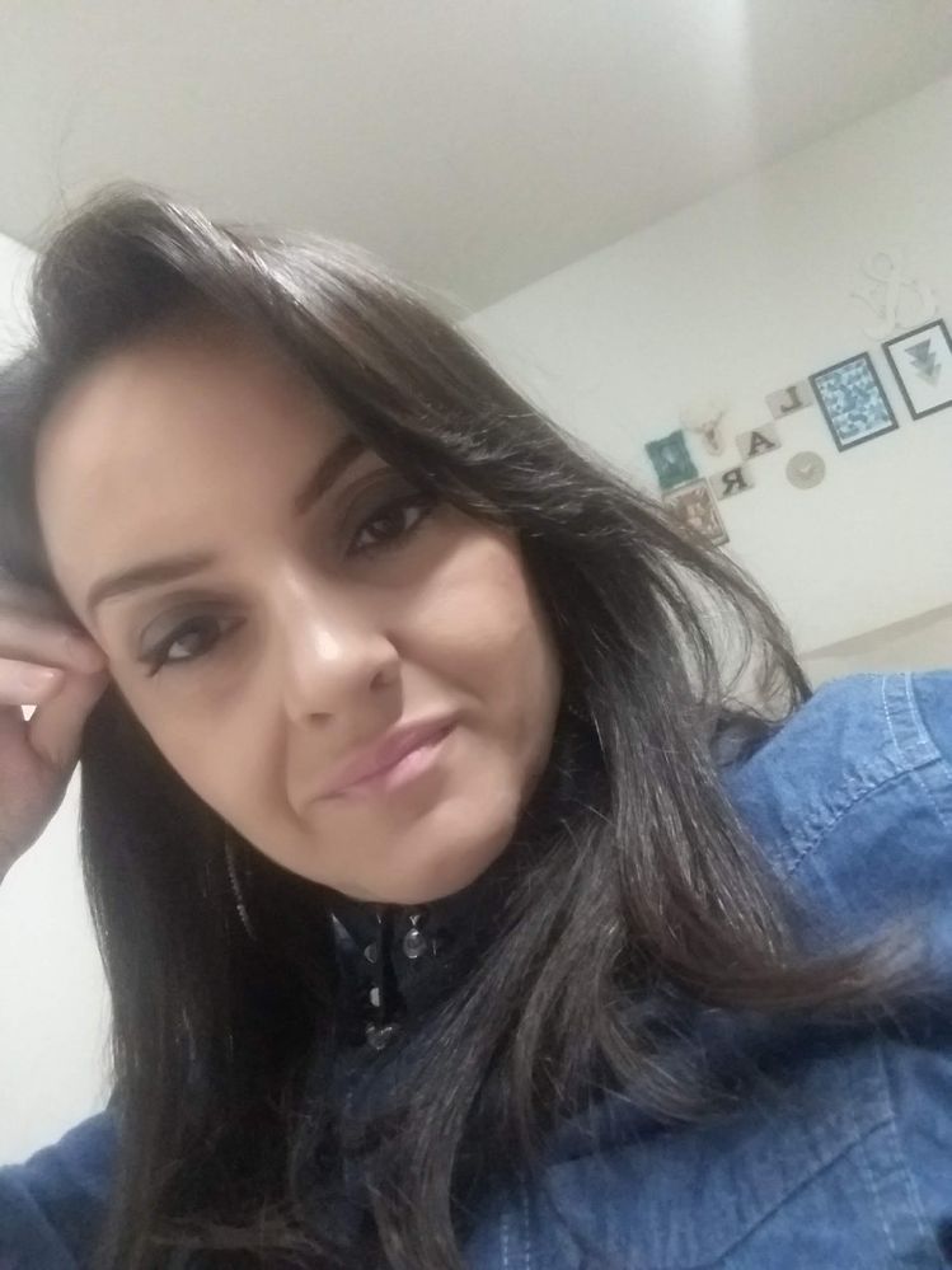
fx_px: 880
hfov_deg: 56.8
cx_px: 476
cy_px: 635
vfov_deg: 71.6
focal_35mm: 24
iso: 350
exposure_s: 1/15
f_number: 1.9
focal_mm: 1.95
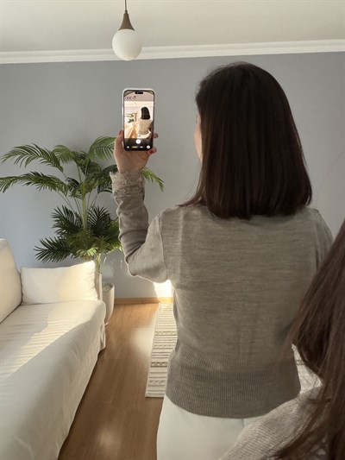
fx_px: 399
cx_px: 172
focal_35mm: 30
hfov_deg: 46.8
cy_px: 230
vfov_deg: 60.0
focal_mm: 2.71
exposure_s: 1/60
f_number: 1.9
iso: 250
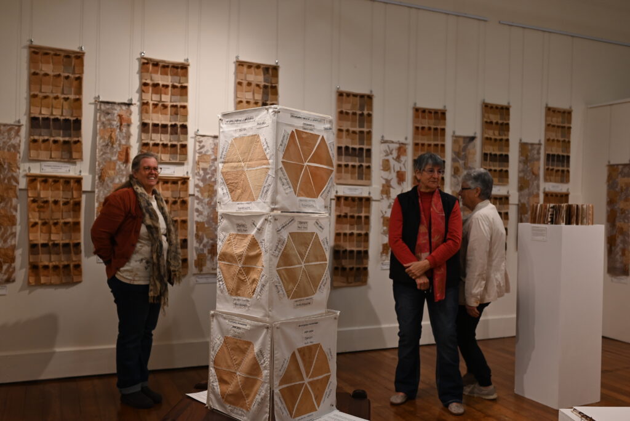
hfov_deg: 54.4
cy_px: 210
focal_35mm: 35
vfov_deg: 37.9
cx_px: 315
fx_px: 613
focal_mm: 35
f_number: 3.2
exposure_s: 1/250
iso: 400
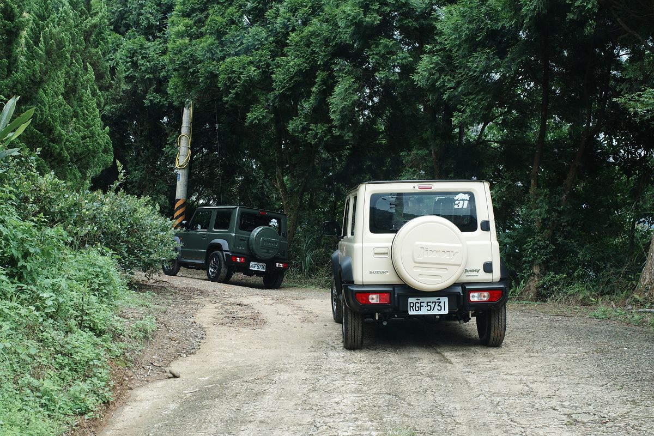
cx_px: 327
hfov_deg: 39.6
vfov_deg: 27.0
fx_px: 908
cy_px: 218
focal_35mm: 50
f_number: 3.2
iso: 200
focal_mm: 18.3
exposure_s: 1/320
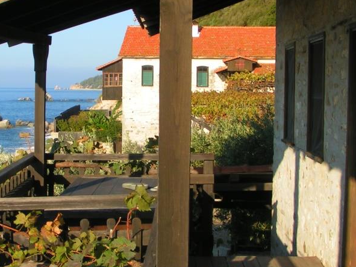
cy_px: 112
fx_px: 730
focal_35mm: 71
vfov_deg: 20.7
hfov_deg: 27.3
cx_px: 122
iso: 50
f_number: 5.6
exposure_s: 1/250
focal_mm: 6.3
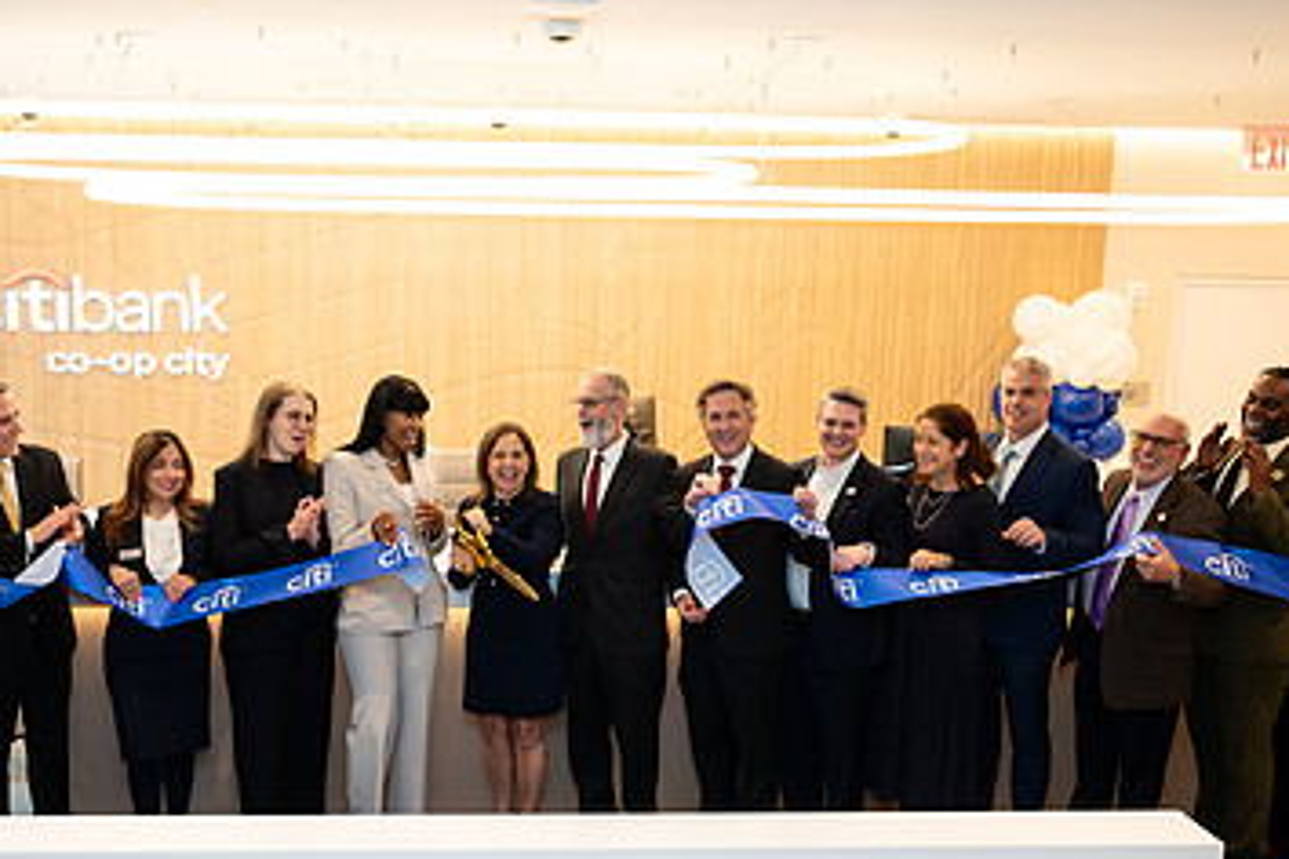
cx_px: 528
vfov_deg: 32.4
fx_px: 1468
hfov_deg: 47.2
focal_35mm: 41
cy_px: 555
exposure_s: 1/160
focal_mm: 24
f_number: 3.2
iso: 400
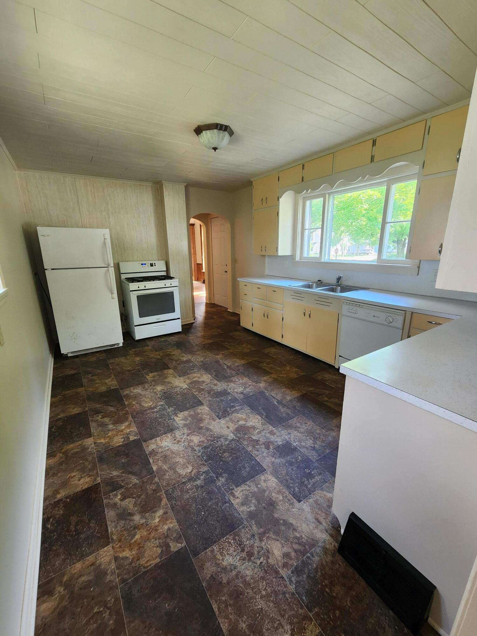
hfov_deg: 89.9
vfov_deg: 106.2
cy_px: 318
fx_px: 239
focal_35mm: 13
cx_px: 238
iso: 200
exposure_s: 1/60
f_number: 2.2
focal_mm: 2.2
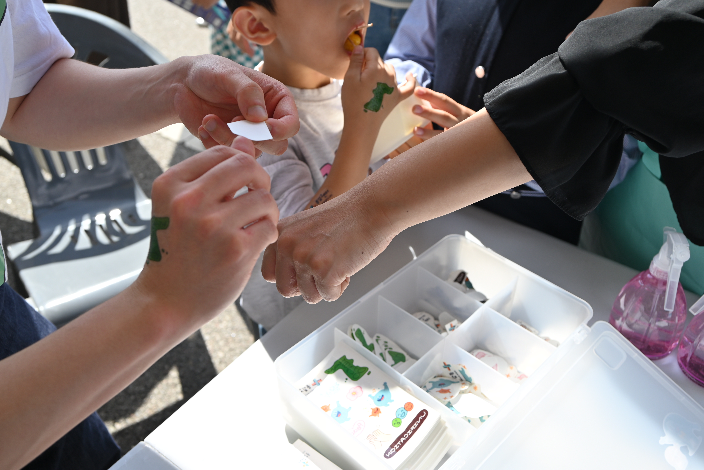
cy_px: 209
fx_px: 704
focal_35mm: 36
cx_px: 324
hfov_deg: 53.1
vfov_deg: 36.9
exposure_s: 1/250
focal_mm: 32
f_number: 5.6
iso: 100
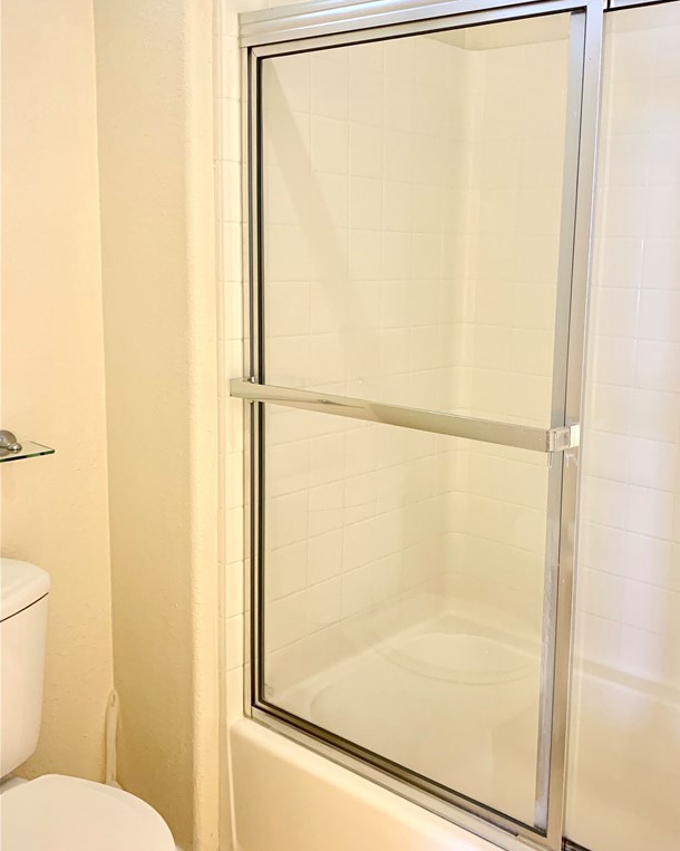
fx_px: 856
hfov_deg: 43.0
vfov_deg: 52.8
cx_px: 426
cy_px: 387
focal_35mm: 34
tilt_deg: -8.7
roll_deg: -3.0
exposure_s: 1/60
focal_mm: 4.25
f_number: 1.8
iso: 160
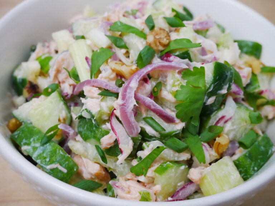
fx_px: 350
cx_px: 138
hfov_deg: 42.9
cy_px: 103
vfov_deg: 32.9
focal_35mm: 44
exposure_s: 1/125
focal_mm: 22
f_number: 6.3
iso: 3200
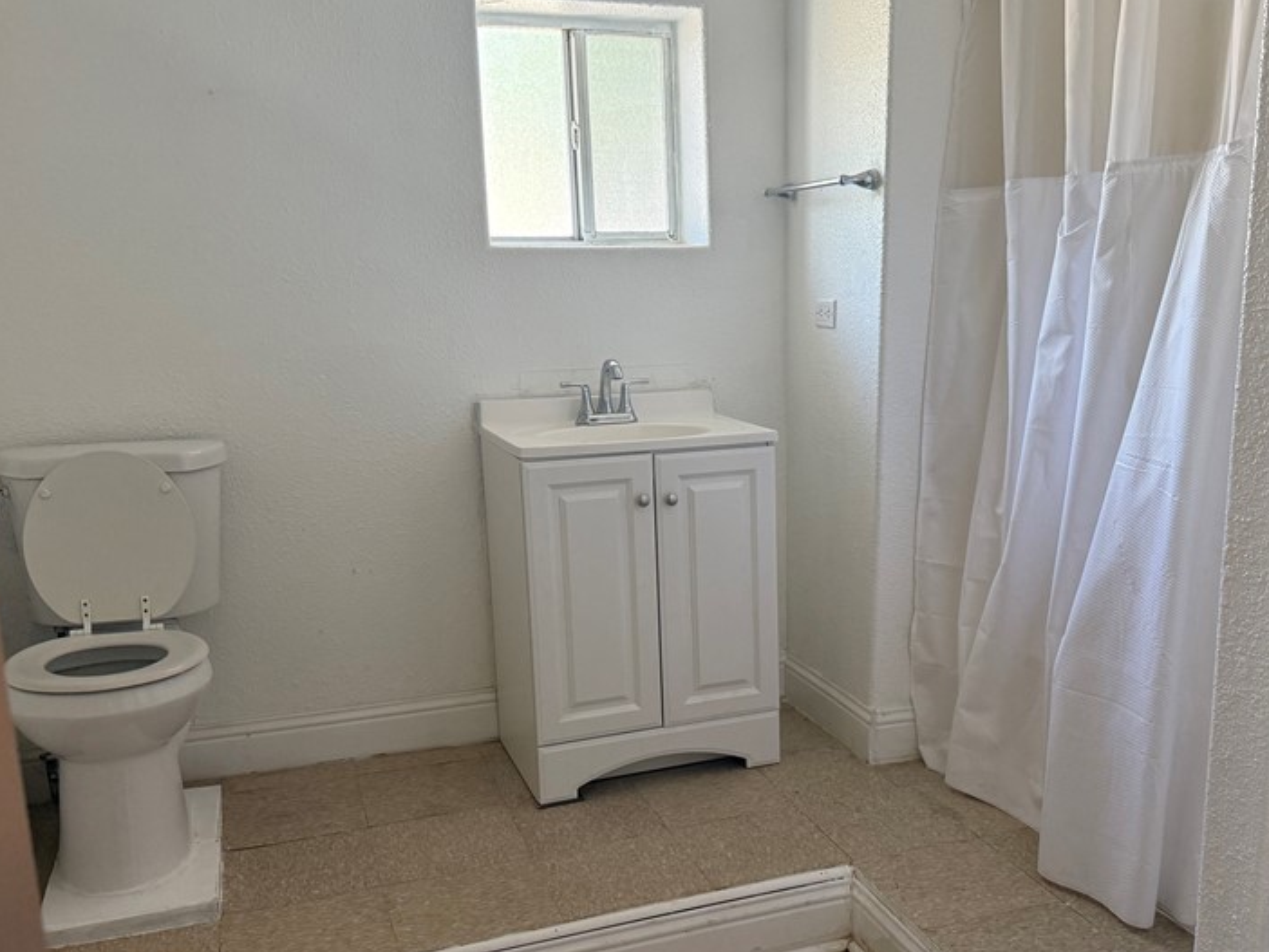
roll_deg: +1.7
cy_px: 547
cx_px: 765
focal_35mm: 35
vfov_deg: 40.6
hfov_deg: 52.2
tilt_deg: -11.2
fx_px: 1284
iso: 200
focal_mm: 6.76
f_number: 1.78
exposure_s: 1/60
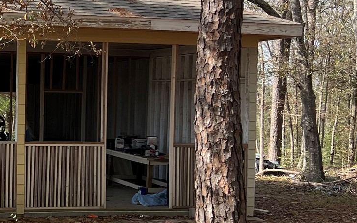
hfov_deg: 25.3
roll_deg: -0.7
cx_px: -10
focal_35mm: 77
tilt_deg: -0.9
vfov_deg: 16.9
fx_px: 749
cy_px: 99
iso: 50
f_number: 1.5
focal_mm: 5.7
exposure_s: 1/1135
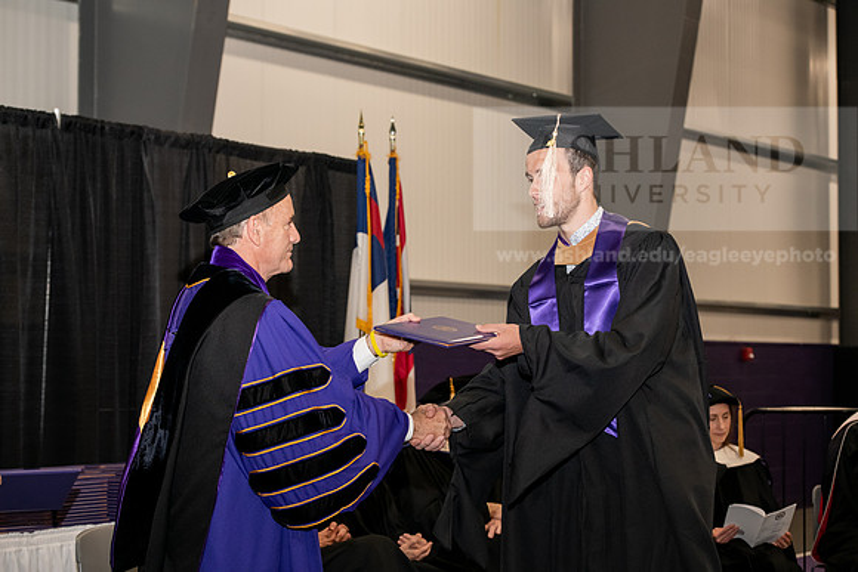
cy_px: 286
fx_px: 1907
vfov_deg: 17.1
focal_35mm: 80
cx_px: 429
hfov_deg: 25.4
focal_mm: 80
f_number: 5.6
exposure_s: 1/200
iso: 2000
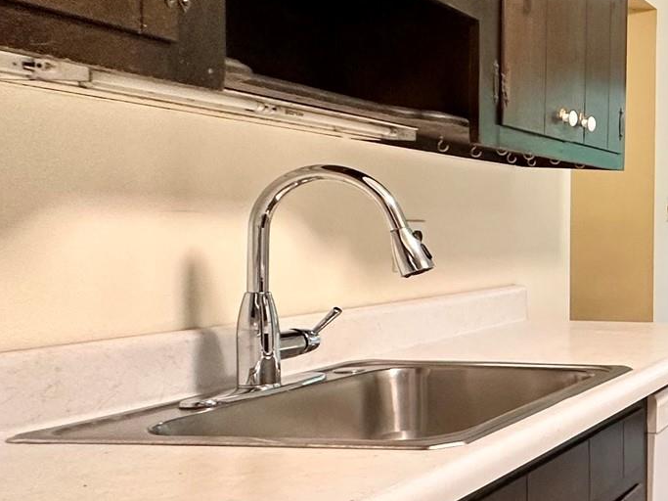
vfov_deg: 34.3
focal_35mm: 42
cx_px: 969
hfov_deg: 29.7
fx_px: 810
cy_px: 275
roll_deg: -2.0
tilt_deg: -2.4
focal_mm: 2.22
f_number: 2.2
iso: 250
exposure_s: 1/60
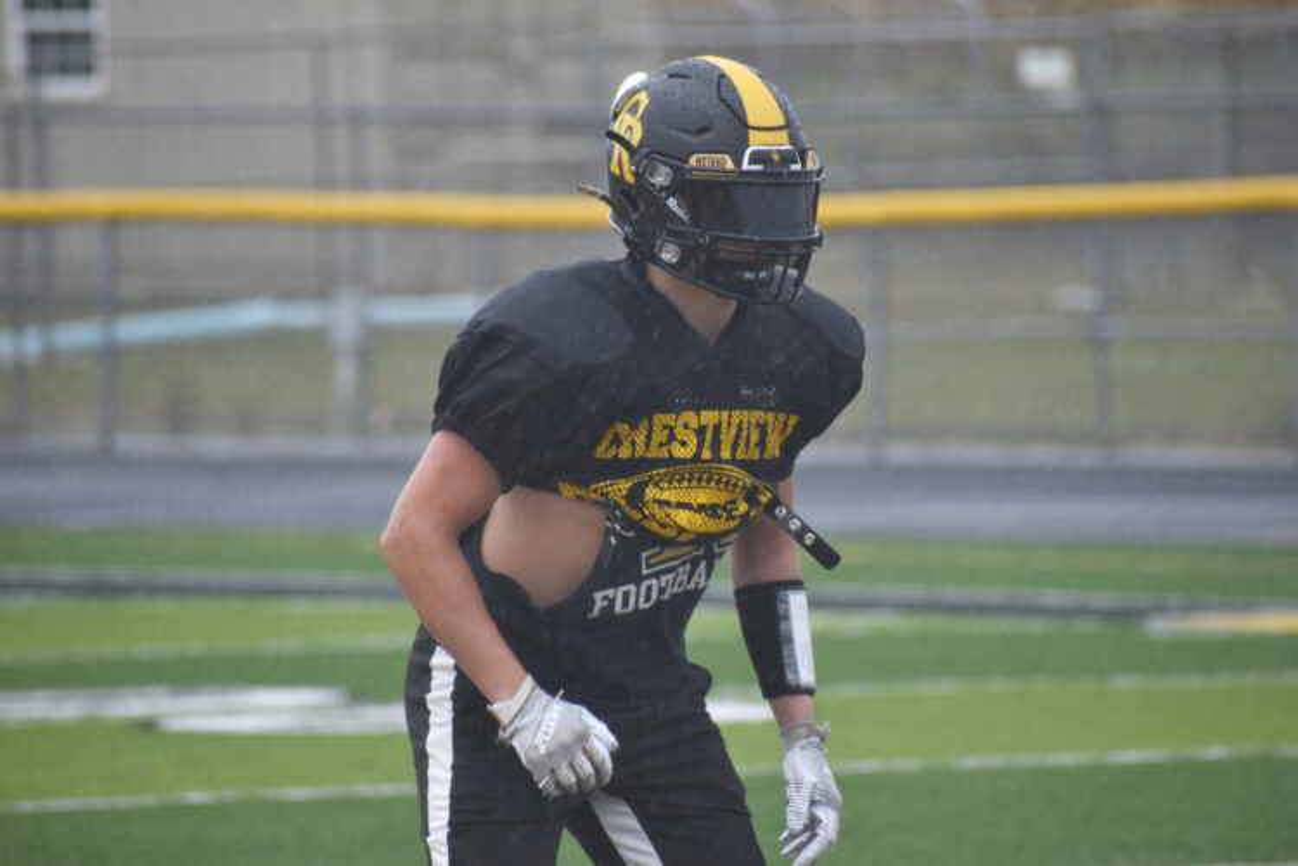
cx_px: 649
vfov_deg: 3.1
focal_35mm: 450
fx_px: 16224
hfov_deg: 4.6
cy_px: 433
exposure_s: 1/400
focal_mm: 300
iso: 200
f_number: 6.3
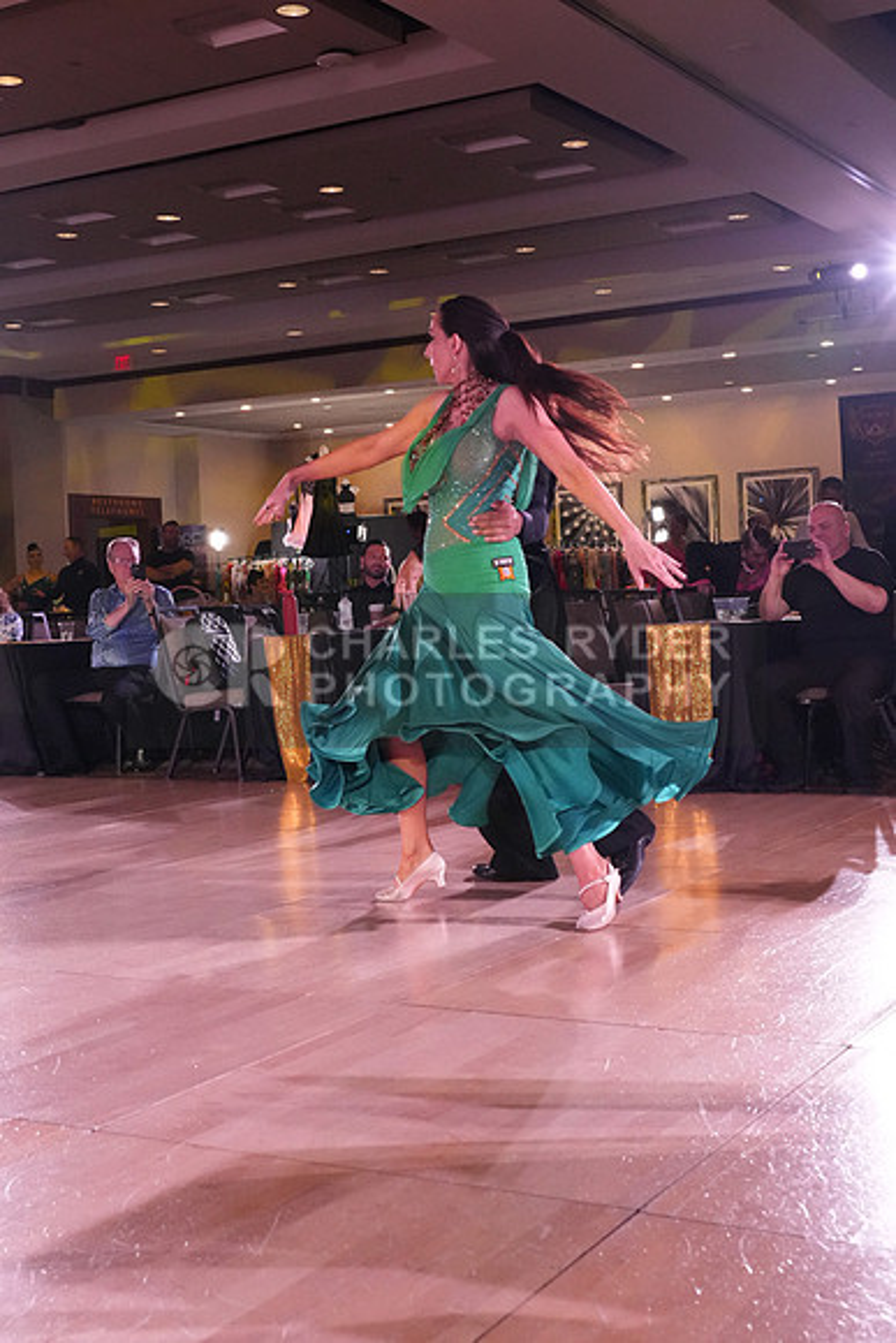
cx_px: 448
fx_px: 1679
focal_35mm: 45
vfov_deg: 43.6
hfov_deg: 29.9
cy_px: 672
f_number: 5
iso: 6400
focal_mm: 30
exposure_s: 1/400
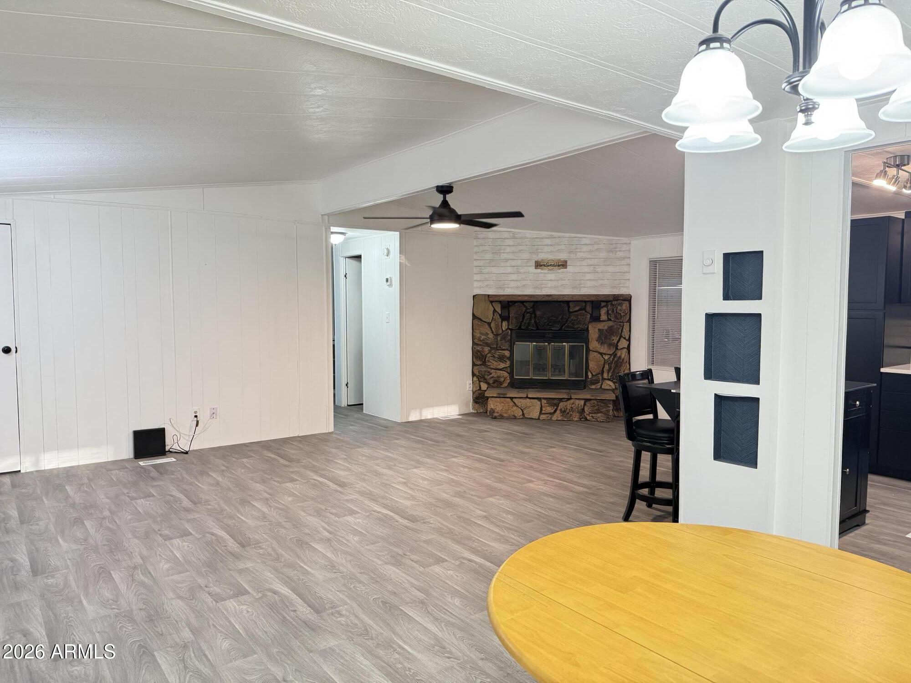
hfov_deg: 71.6
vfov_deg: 56.8
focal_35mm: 24
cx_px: 456
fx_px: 632
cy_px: 342
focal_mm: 6.76
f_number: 1.78
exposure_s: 1/60
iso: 400
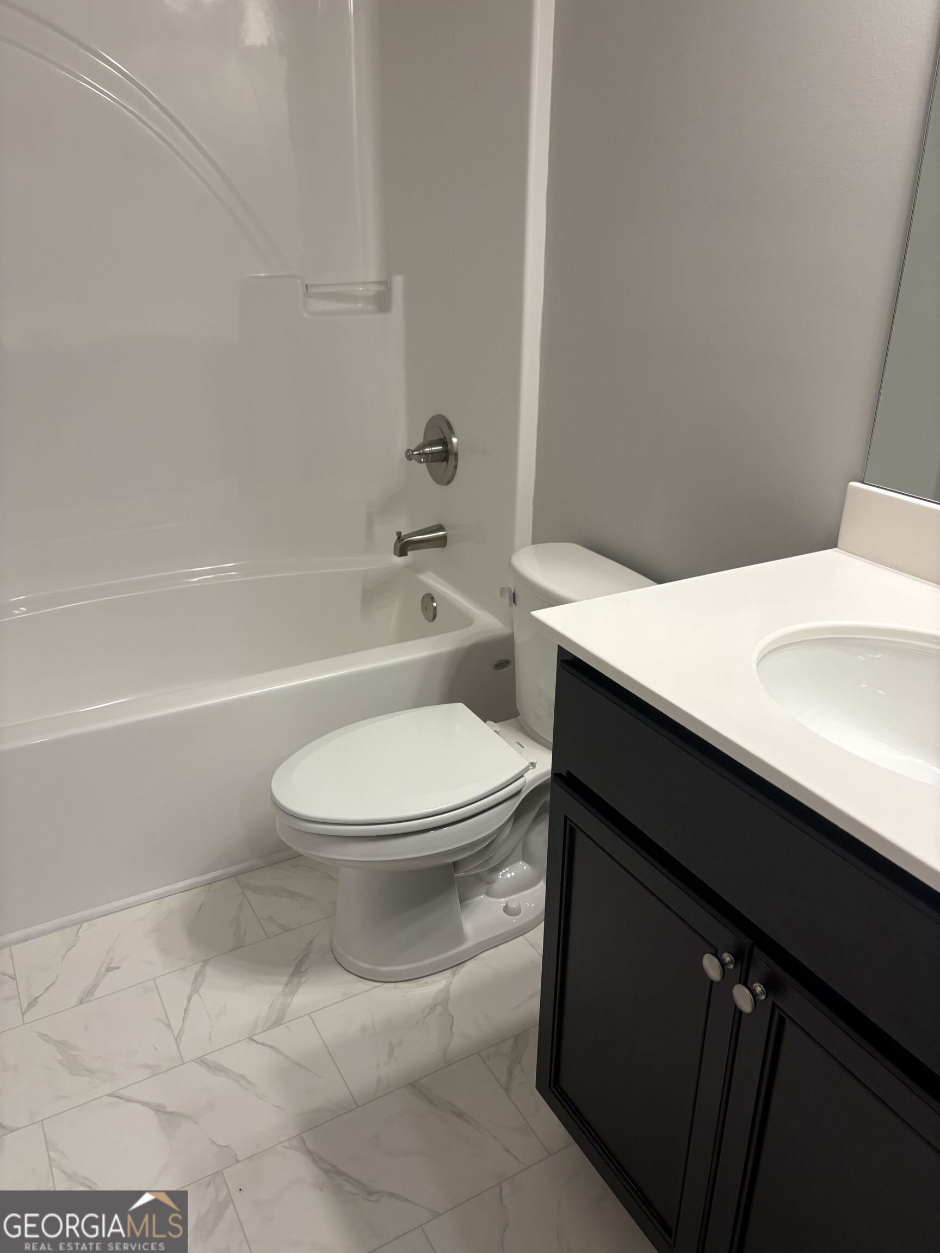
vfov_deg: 67.3
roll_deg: -1.5
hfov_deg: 53.1
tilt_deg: -22.3
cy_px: 626
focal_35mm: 26
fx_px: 941
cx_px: 470
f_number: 1.6
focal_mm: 5.96
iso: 125
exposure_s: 1/120
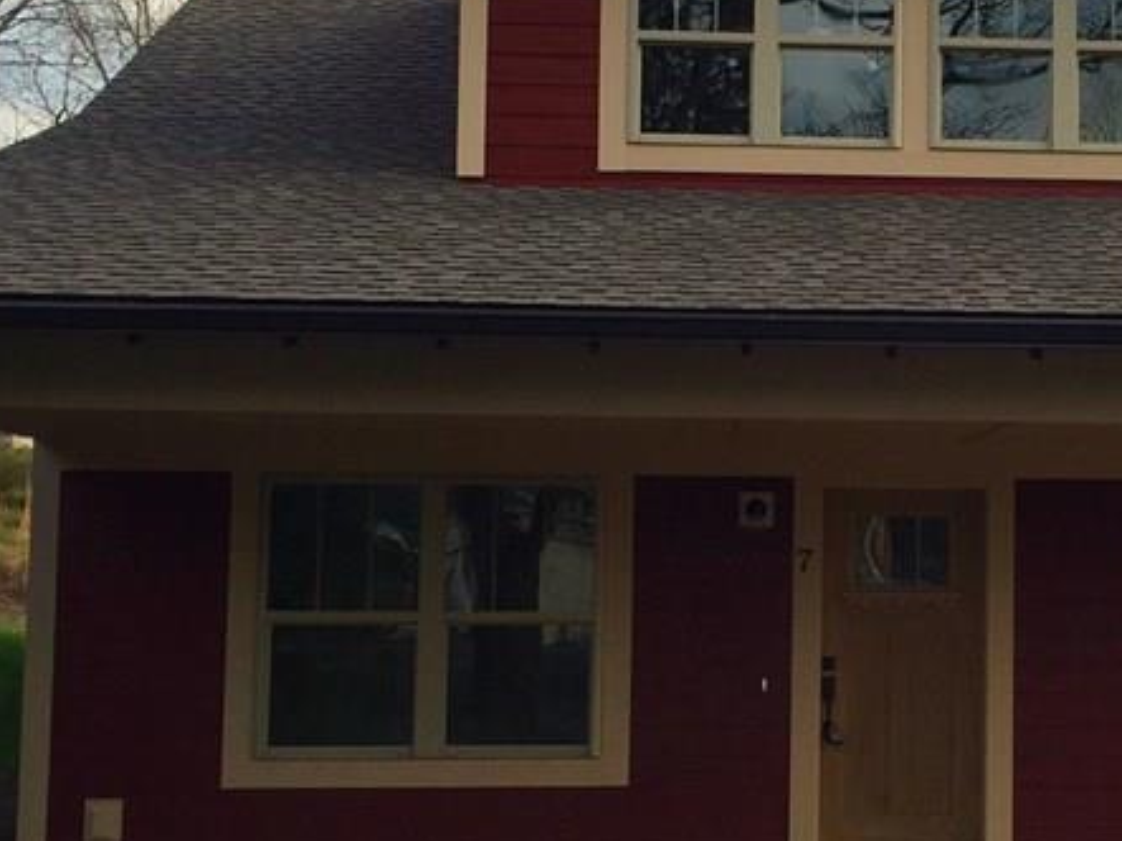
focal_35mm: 67
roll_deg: -0.7
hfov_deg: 28.3
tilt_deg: +3.6
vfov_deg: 21.9
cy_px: 328
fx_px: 2171
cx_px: 904
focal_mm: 4.15
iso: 32
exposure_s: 1/659
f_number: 2.2
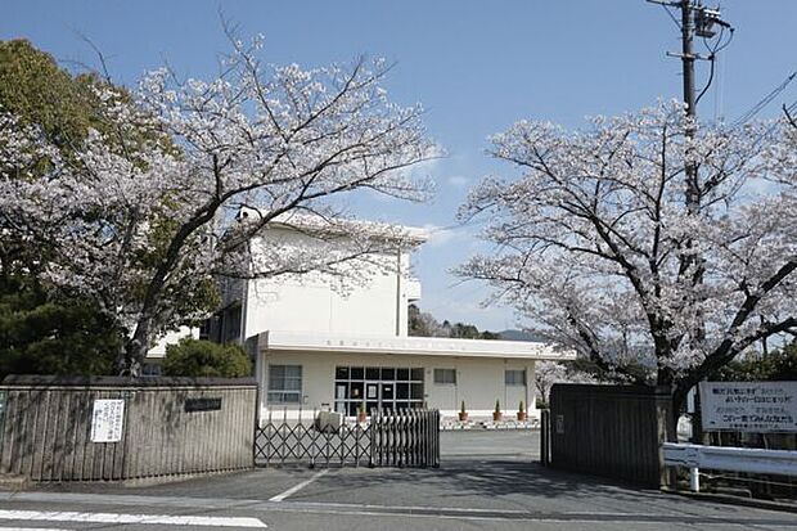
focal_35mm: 28
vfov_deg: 46.4
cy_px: 266
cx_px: 398
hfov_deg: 65.5
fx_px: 620
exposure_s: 1/640
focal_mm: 10.4
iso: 400
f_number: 9
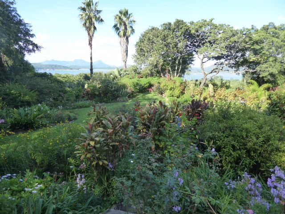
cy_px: 107
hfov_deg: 69.4
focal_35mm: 25
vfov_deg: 54.9
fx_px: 206
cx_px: 142
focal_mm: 4.3
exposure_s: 1/250
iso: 160
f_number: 3.3
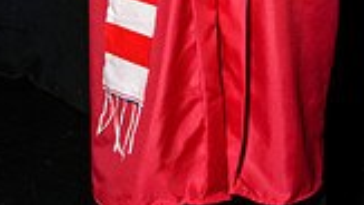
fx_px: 1507
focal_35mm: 156
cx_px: 232
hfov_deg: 13.8
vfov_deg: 7.3
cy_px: -287
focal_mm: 36
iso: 200
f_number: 8
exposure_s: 1/125
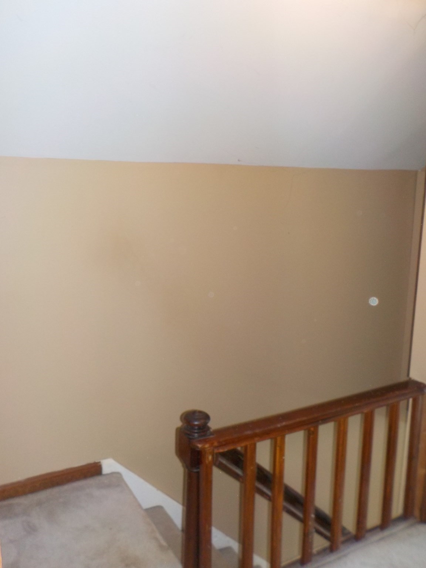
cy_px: 284
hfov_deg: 46.8
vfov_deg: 60.0
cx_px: 213
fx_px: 492
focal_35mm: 30
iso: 200
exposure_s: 1/30
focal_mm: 4.1
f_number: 3.3
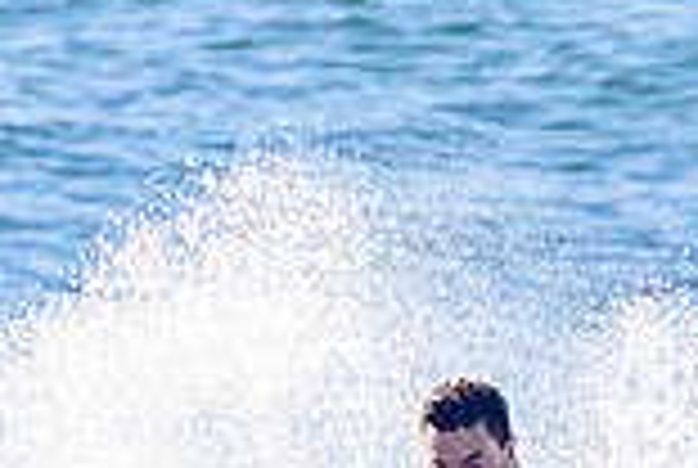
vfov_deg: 0.4
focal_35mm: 3563
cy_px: 501
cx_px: 443
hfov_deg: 0.6
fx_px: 69215
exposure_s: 1/2000
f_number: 11
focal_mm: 800
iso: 1000
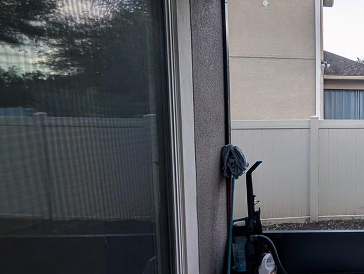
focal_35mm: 28
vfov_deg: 49.8
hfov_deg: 47.7
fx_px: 295
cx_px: 391
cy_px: 128
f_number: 1.7
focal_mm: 2.02
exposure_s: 1/271
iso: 48
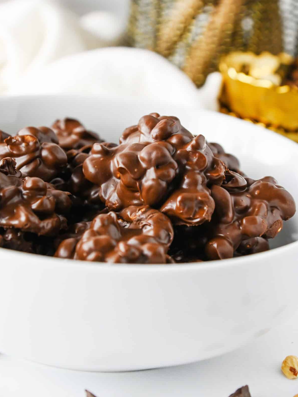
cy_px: 189
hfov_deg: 15.9
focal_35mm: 93
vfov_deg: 21.1
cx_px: 150
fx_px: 1067
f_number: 5.6
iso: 1600
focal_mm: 85
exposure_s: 1/250
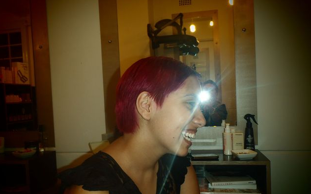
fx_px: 254
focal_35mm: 30
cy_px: 113
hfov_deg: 62.9
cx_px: 155
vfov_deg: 41.7
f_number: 3.9
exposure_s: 1/30
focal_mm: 5
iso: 100
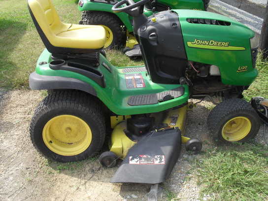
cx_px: 134
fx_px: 271
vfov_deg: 40.7
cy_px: 100
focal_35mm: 35
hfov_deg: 52.6
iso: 100
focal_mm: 6.3
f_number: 8.4
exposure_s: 1/90
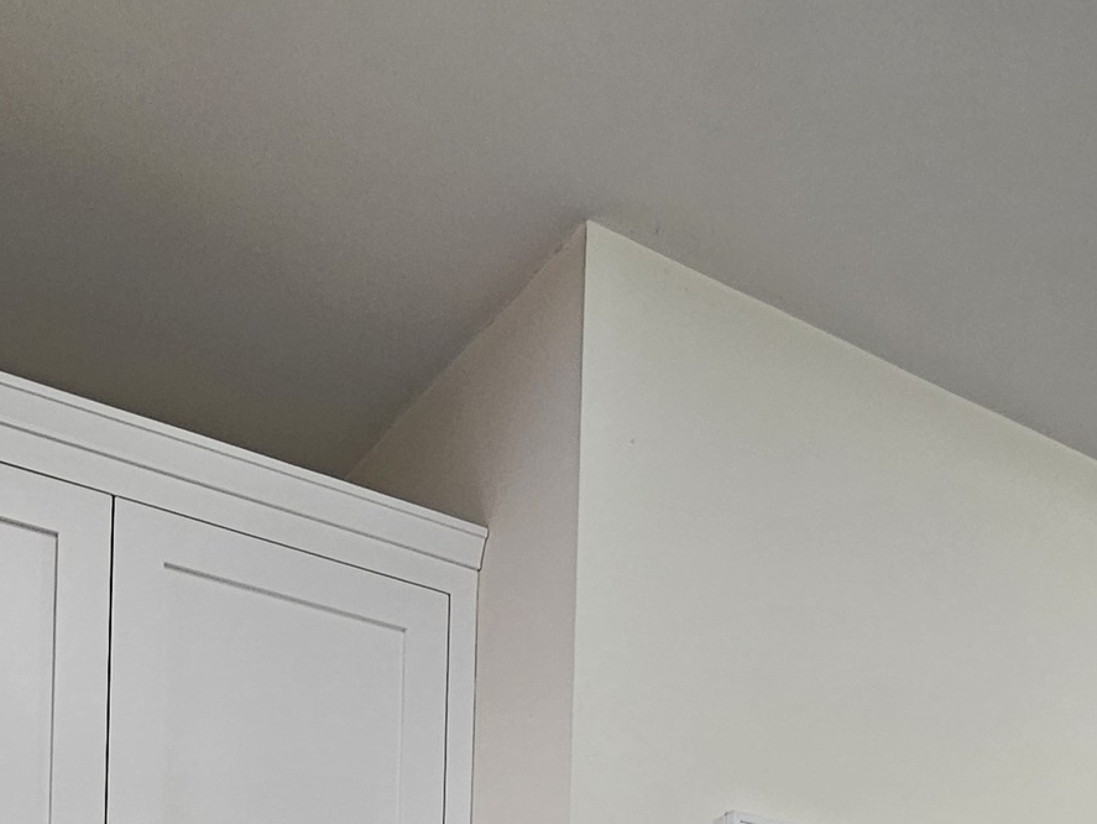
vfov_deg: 23.6
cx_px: 531
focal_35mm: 45
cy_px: 1321
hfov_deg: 42.1
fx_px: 1427
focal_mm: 2.2
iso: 80
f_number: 2.2
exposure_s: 1/60
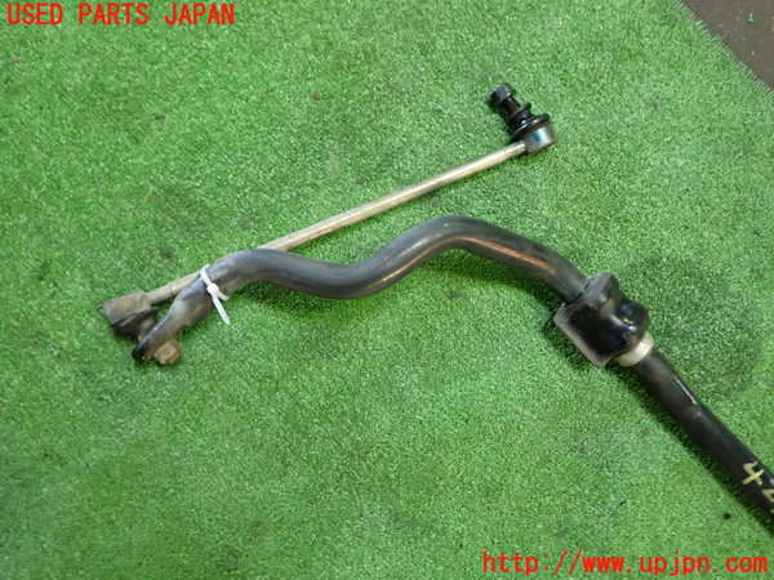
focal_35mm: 30
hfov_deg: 60.0
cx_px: 387
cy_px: 290
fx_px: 671
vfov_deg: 46.8
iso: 320
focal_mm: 5.4
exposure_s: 1/30
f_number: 2.3
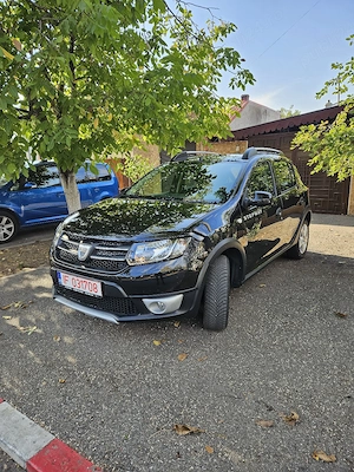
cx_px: 177
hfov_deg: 58.9
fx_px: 314
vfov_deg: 73.9
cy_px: 236
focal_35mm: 23
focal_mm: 5.4
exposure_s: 1/312
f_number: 1.8
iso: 25
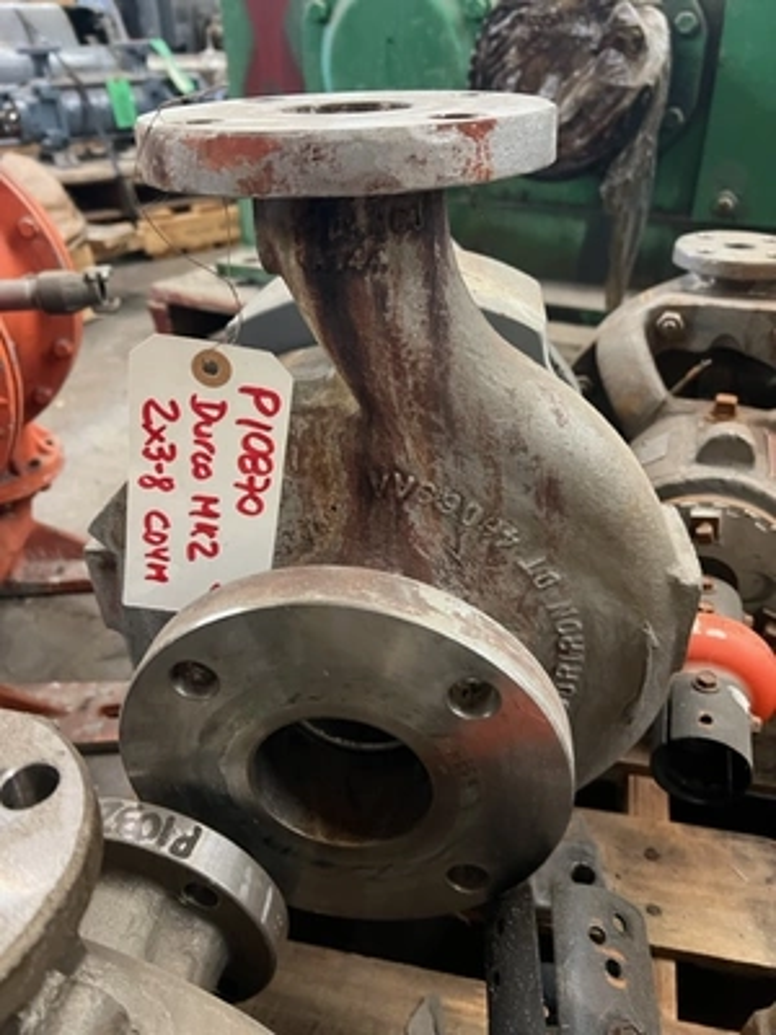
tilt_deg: -31.6
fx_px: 777
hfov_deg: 53.1
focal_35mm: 26
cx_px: 388
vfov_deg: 67.3
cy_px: 518
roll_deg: +2.5
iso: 500
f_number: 1.5
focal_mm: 5.7
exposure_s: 1/40
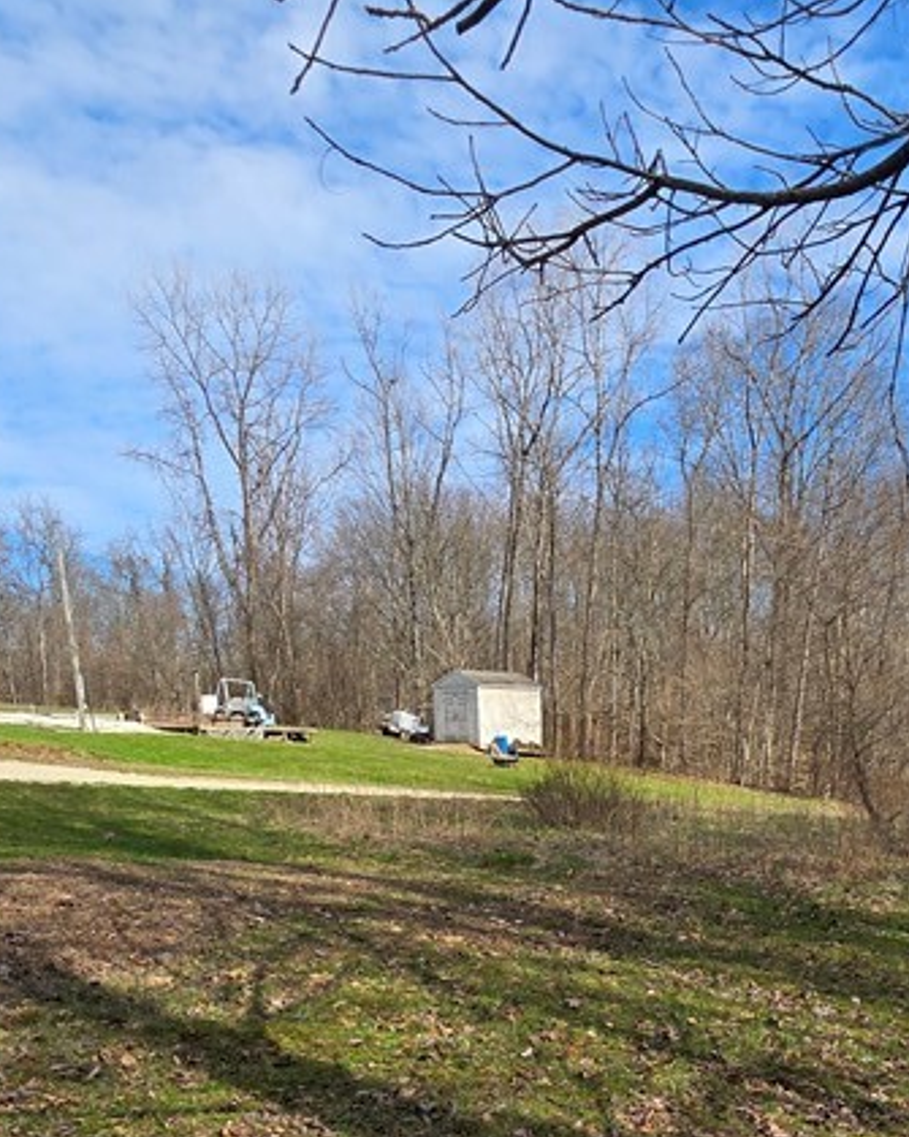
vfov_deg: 50.5
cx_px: 611
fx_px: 1043
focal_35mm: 31
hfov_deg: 46.3
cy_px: 1028
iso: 40
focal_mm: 2.2
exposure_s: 1/1380
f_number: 1.9
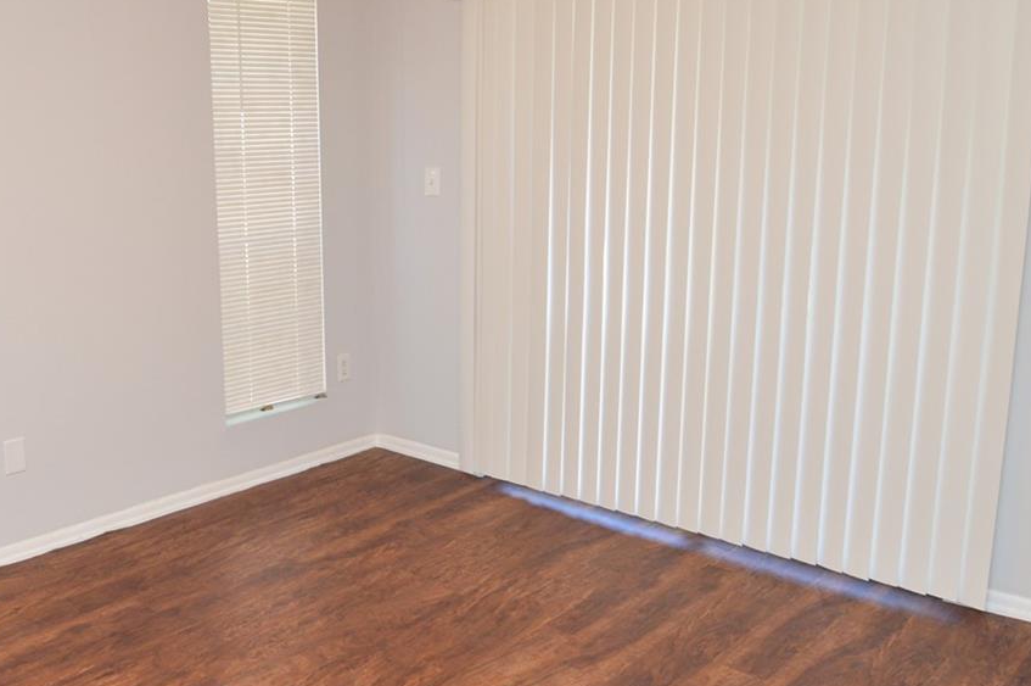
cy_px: 328
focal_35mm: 34
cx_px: 259
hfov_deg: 53.4
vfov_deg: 38.8
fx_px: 973
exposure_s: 1/60
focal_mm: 12
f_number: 4
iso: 450
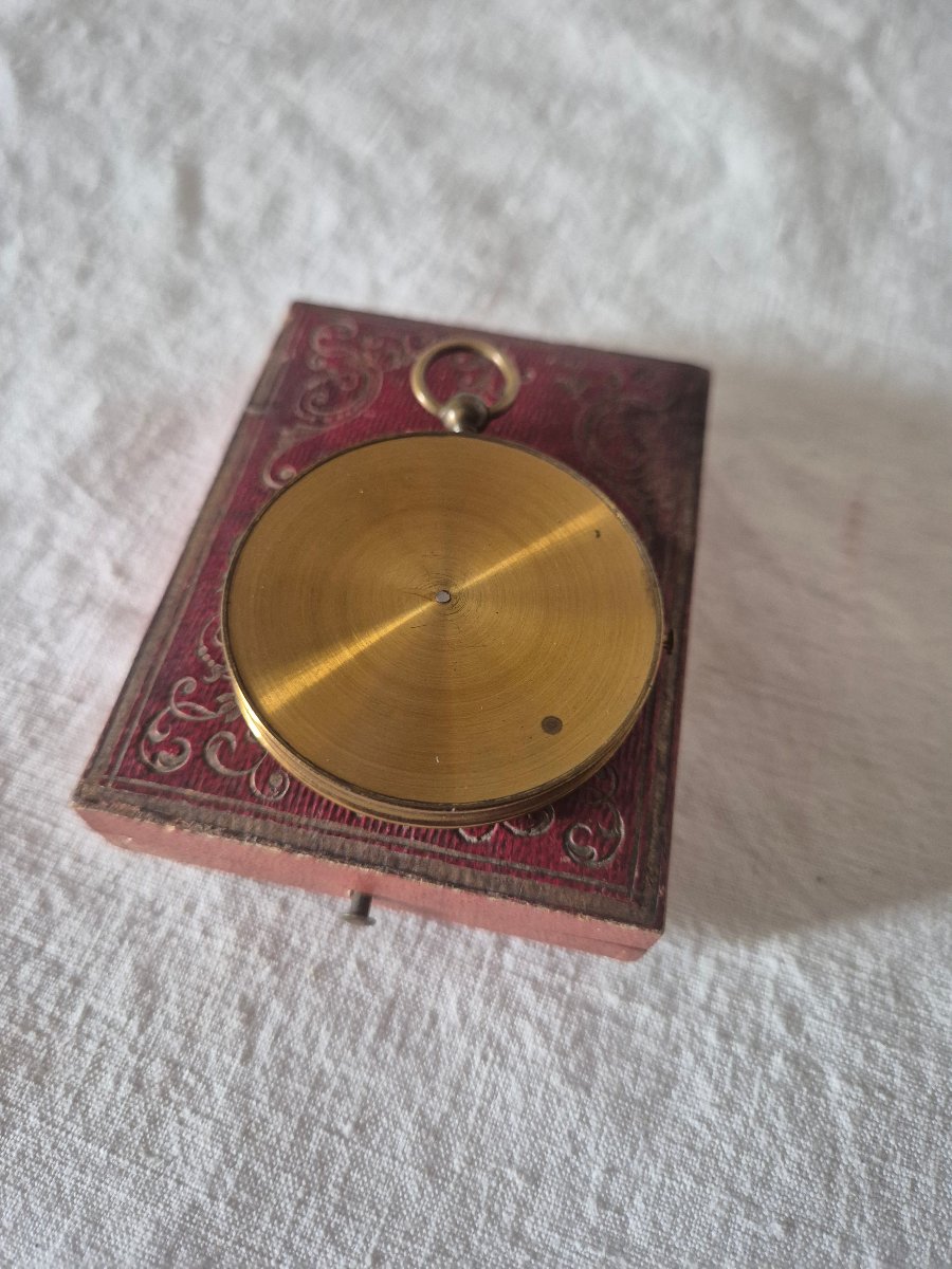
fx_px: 843
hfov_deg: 58.9
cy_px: 634
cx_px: 476
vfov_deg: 73.9
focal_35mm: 23
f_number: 1.8
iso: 640
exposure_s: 1/100
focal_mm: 5.4
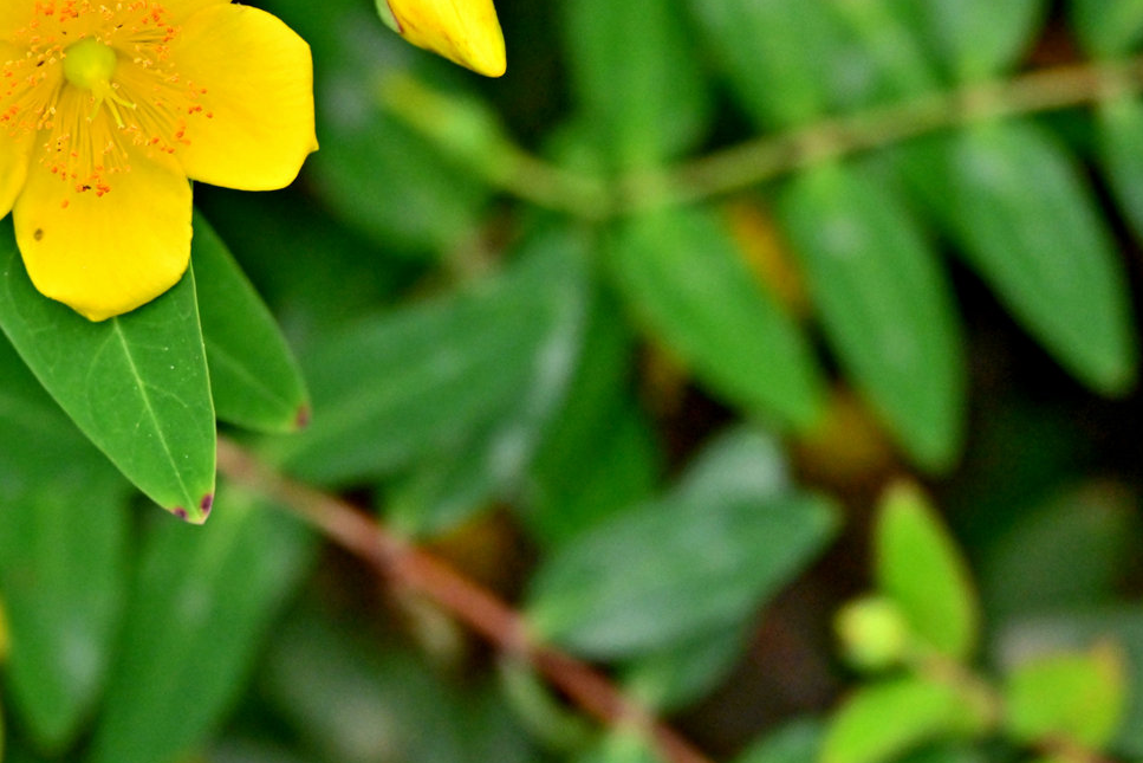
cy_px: 63
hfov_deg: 11.1
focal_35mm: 184
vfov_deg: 7.4
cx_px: 76
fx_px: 5842
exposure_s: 1/6400
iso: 2200
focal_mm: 89
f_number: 6.3
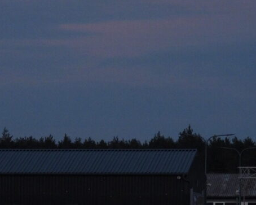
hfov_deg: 6.5
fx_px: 2250
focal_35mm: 297
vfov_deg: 5.2
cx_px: 141
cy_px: 196
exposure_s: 1/50
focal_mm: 24.3
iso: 400
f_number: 4
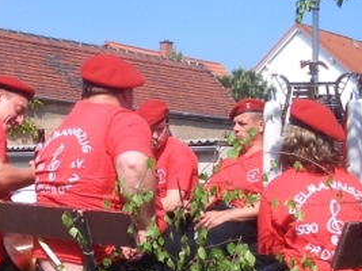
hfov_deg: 23.2
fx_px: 878
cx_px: 126
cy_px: 146
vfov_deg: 17.6
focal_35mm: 84
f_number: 4.3
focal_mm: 5.8
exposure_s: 1/500
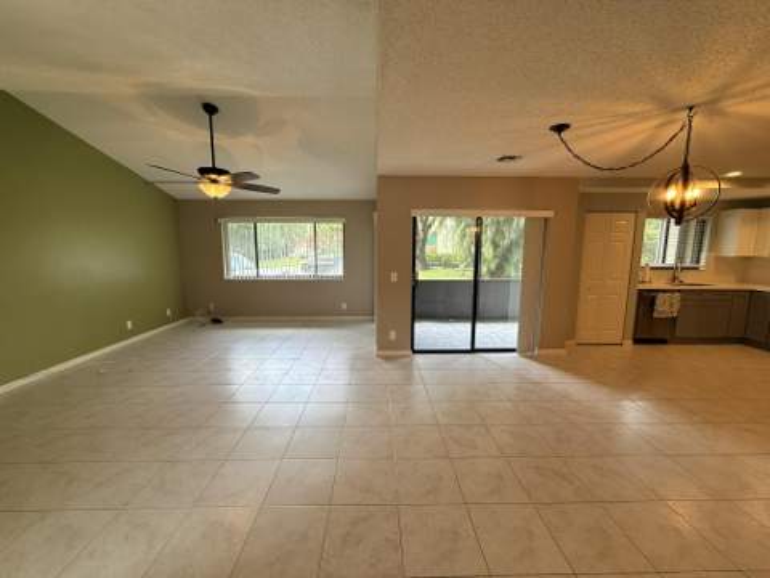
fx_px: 311
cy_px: 289
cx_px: 385
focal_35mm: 14
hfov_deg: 102.1
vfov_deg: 85.7
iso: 100
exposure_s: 1/120
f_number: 2.2
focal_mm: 2.22
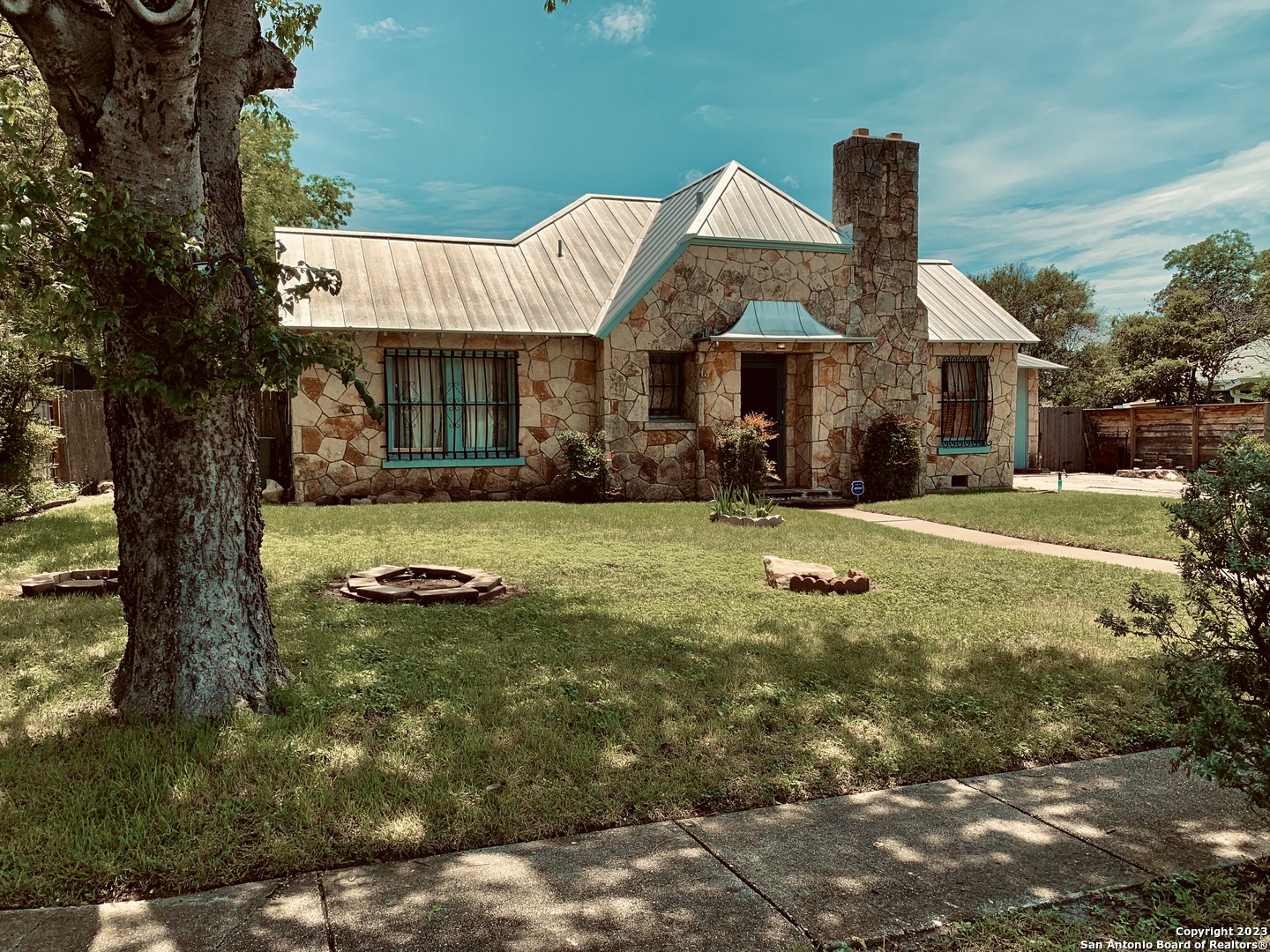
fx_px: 954
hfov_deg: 67.3
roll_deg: +0.1
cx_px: 635
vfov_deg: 53.1
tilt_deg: -3.9
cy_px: 476
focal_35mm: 26
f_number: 1.8
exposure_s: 1/2208
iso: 25
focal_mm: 4.25
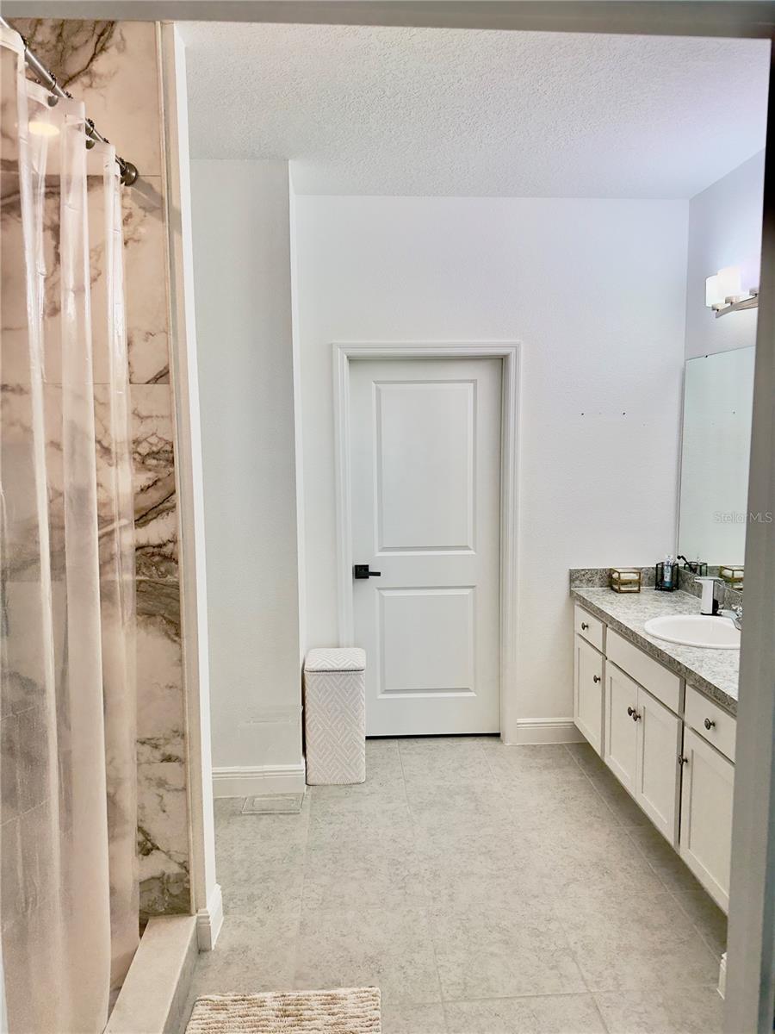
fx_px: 716
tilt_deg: -6.4
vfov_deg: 71.6
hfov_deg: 56.8
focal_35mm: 24
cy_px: 517
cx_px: 388
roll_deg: +0.4
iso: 64
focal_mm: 6.76
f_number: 1.78
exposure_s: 1/245
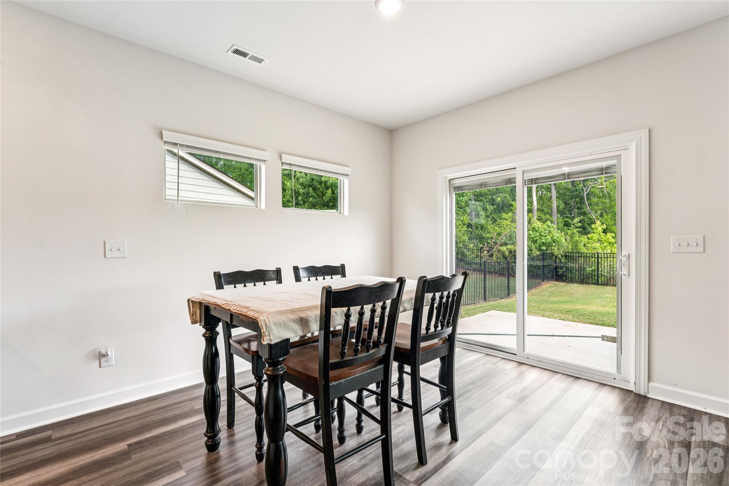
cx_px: 364
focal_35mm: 16
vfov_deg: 73.1
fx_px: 328
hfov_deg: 96.0
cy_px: 243
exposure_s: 1/8
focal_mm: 16.2
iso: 100
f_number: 9
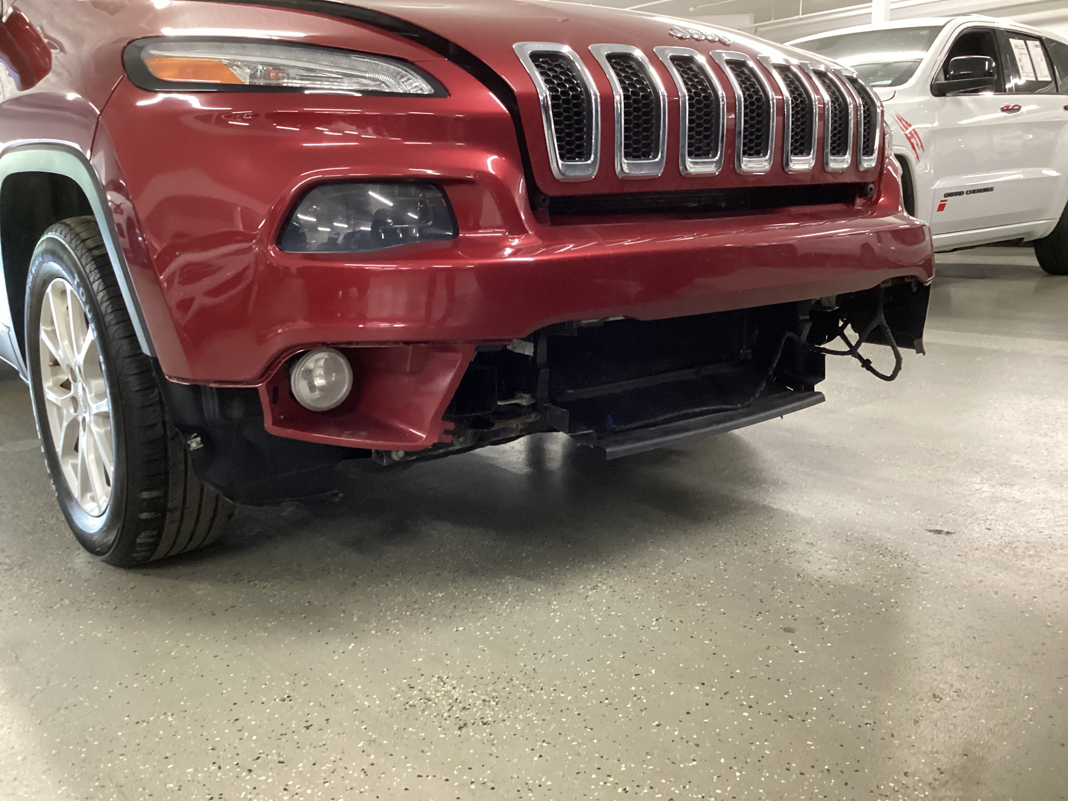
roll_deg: +0.5
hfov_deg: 58.4
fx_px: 956
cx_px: 534
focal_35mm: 31
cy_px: 400
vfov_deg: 45.4
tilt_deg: -13.8
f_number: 2.4
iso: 400
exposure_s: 1/33
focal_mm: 3.3
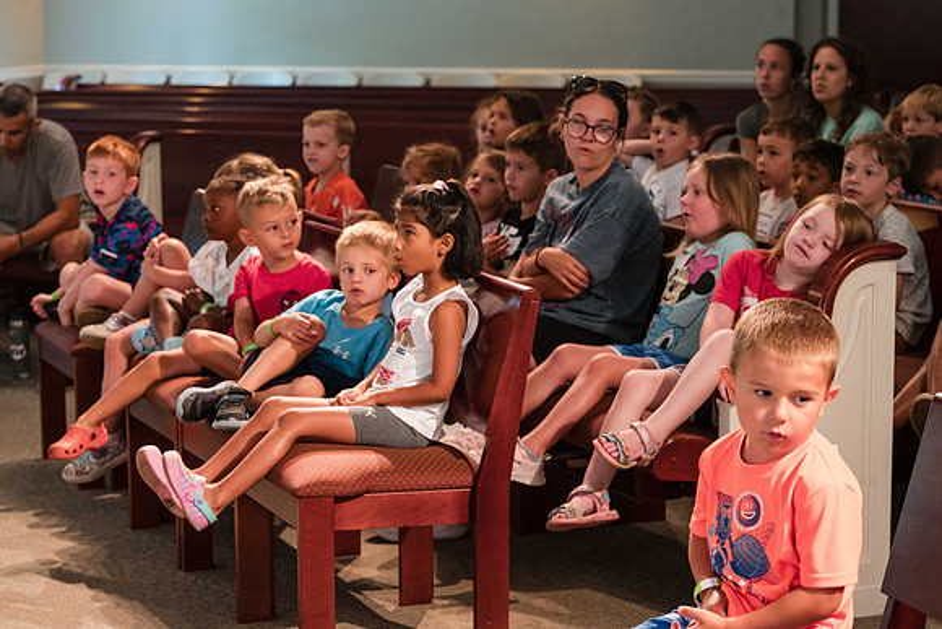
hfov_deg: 22.7
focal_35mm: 89
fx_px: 2342
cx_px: 465
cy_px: 309
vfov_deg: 15.3
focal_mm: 85
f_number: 6.3
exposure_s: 1/160
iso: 6400
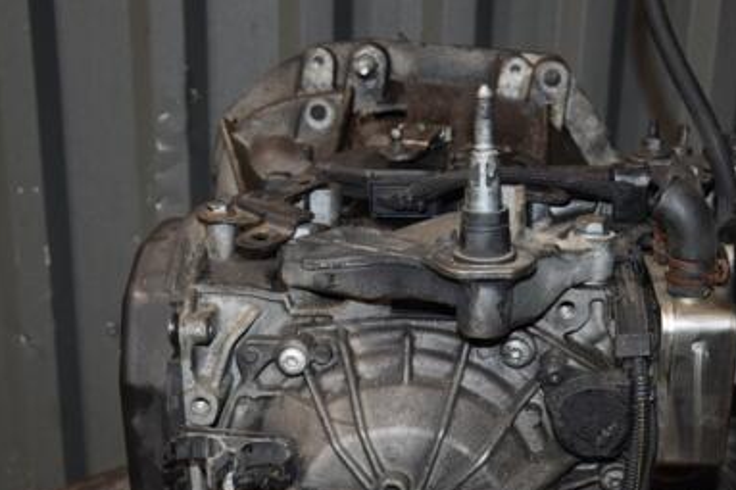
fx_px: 1201
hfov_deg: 33.9
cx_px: 446
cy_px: 380
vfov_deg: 22.8
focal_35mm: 59
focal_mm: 25
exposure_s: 1/60
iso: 800
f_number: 5
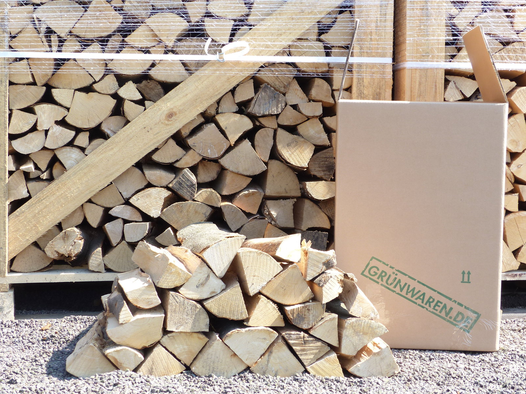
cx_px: 263
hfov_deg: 27.0
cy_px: 197
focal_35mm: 72
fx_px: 1094
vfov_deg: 20.4
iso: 100
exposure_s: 1/200
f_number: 4
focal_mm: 13
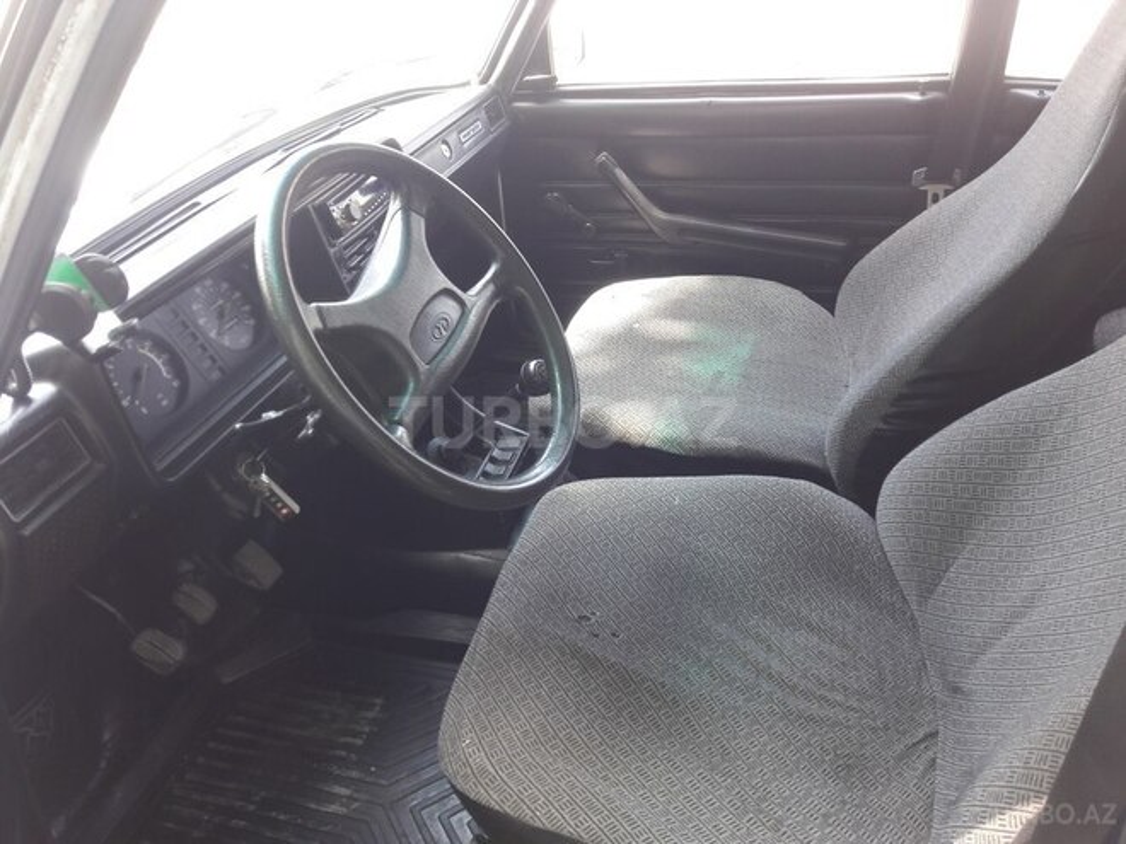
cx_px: 563
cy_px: 422
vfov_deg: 49.7
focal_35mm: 28
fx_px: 911
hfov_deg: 63.4
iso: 40
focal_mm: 3.7
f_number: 1.9
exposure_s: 1/50
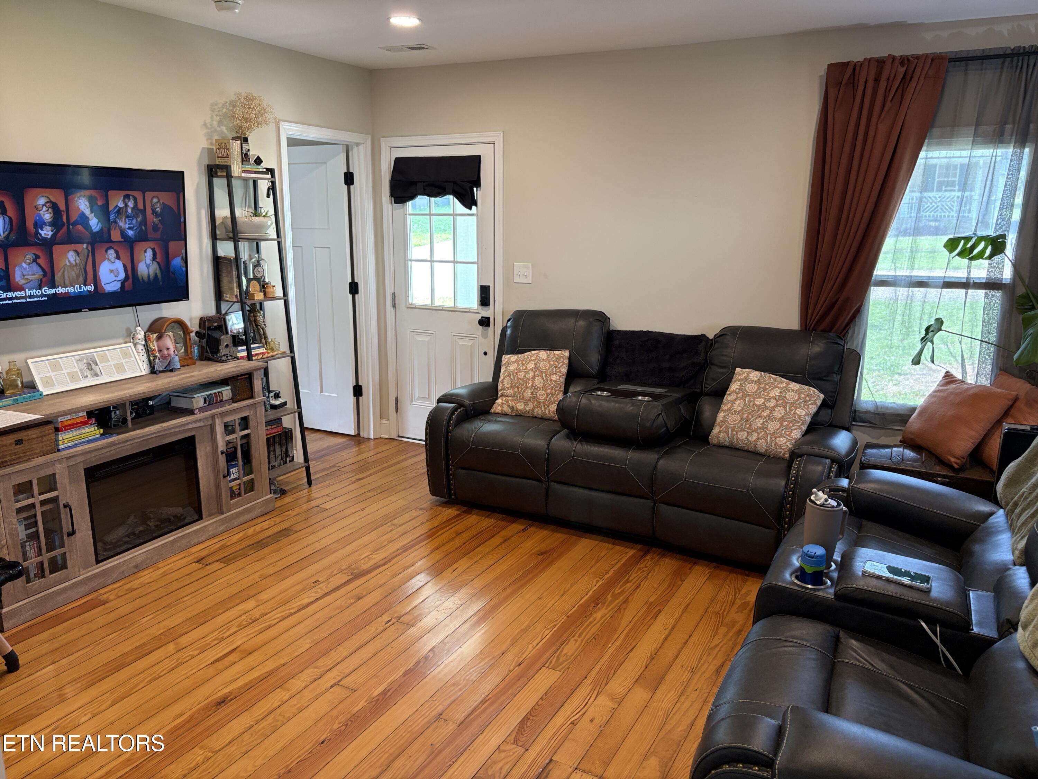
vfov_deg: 53.1
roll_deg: +0.4
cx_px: 519
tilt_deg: -12.0
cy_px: 390
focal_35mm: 26
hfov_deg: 67.3
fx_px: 780
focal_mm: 5.96
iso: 125
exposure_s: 1/60
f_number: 1.6
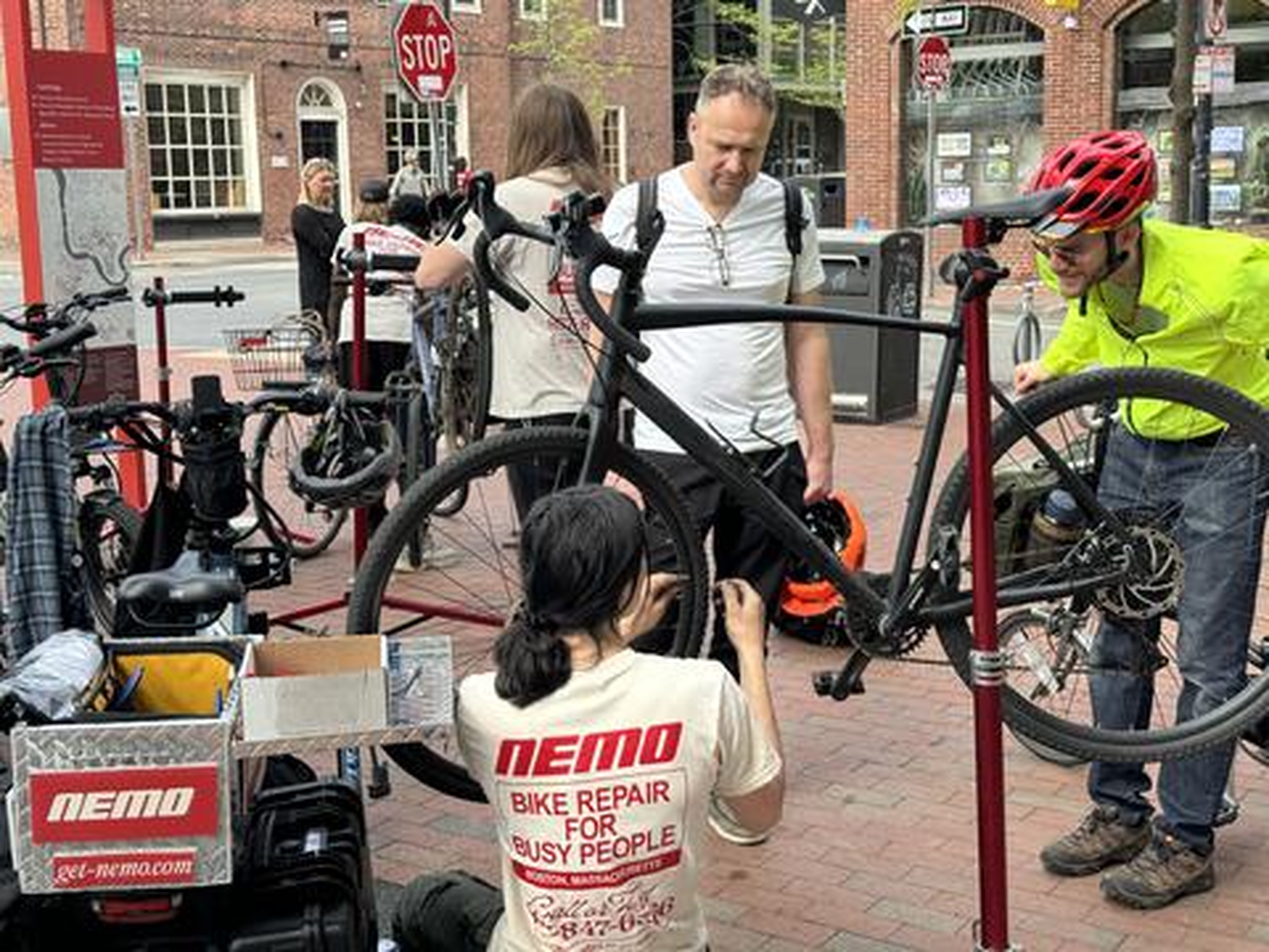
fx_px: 1760
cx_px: 634
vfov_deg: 30.3
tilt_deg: -6.4
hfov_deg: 39.7
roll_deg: +1.4
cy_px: 476
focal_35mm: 48
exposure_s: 1/792
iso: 64
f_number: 1.78
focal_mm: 6.76
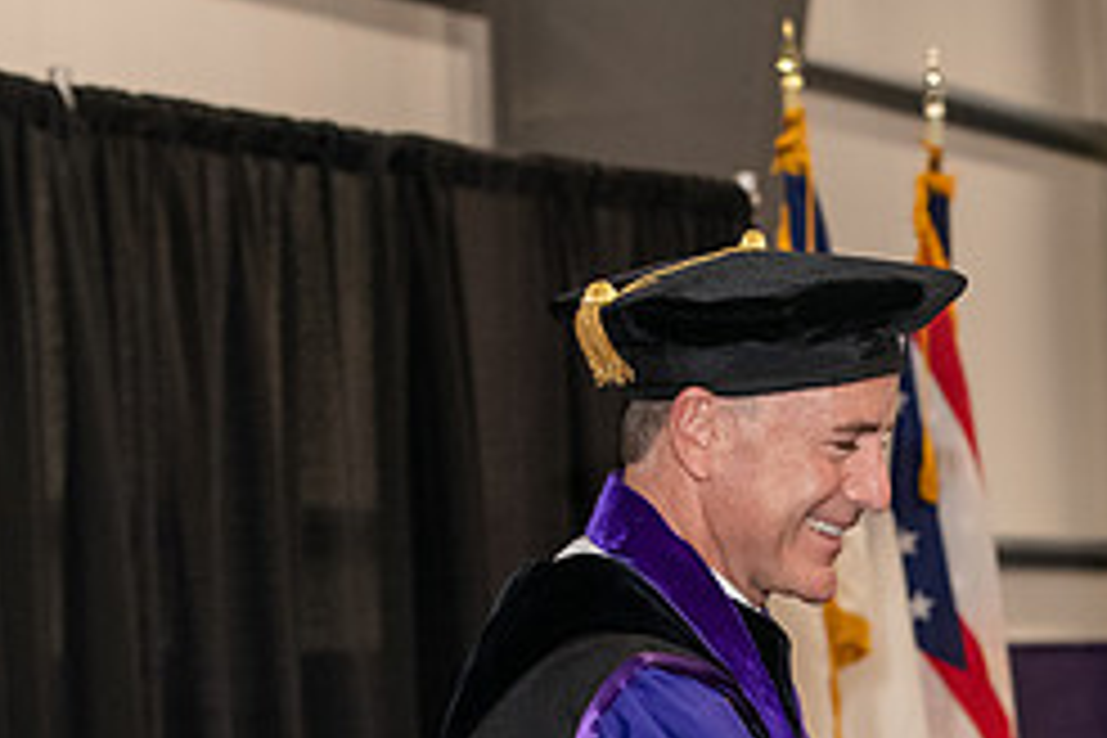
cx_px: 994
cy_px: 794
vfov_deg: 8.3
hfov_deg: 12.4
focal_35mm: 165
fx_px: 5073
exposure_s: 1/200
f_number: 5
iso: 2500
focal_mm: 70
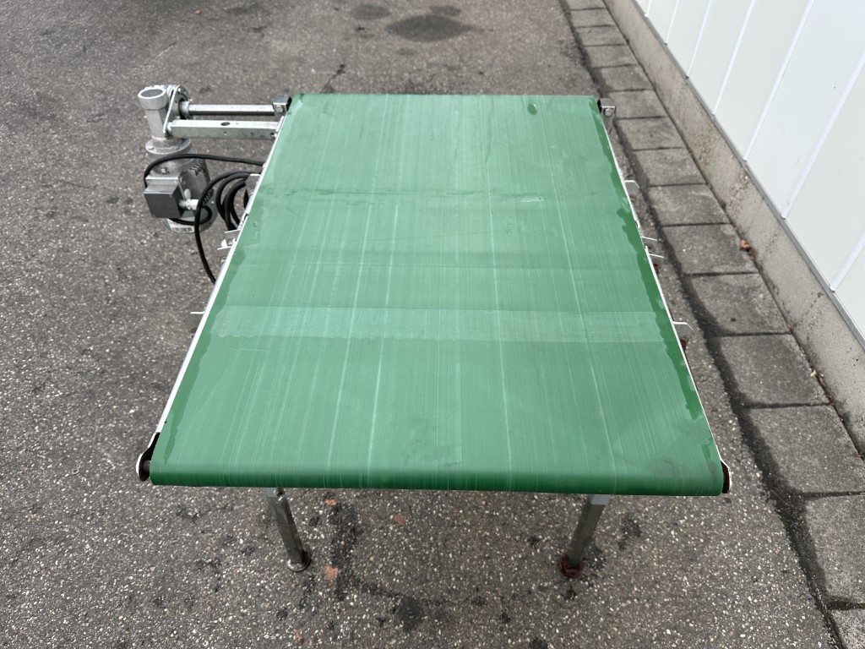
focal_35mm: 24
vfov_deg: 56.8
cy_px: 324
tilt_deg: -46.9
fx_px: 600
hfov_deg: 71.6
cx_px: 432
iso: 80
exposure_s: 1/590
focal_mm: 6.86
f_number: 1.78
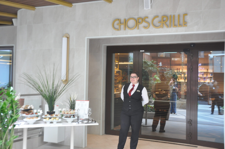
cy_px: 74
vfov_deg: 34.1
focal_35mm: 39
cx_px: 112
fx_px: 243
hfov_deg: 49.6
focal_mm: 26
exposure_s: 1/60
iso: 1250
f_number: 7.1
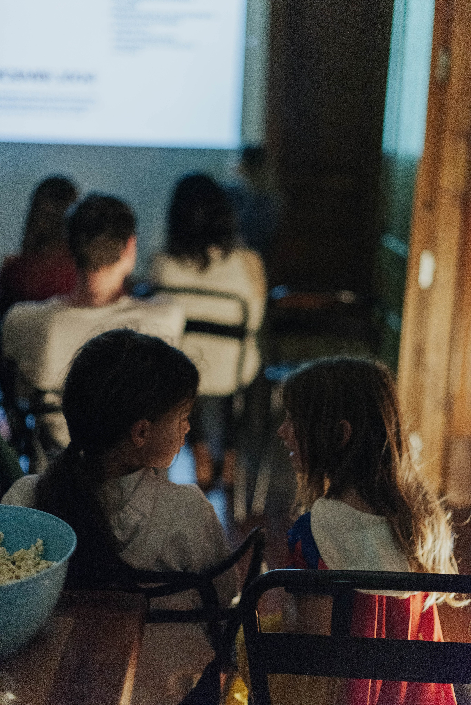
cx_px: 236
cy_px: 352
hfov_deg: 27.0
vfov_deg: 39.6
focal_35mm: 50
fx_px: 980
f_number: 1.8
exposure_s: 1/100
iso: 3200
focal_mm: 50
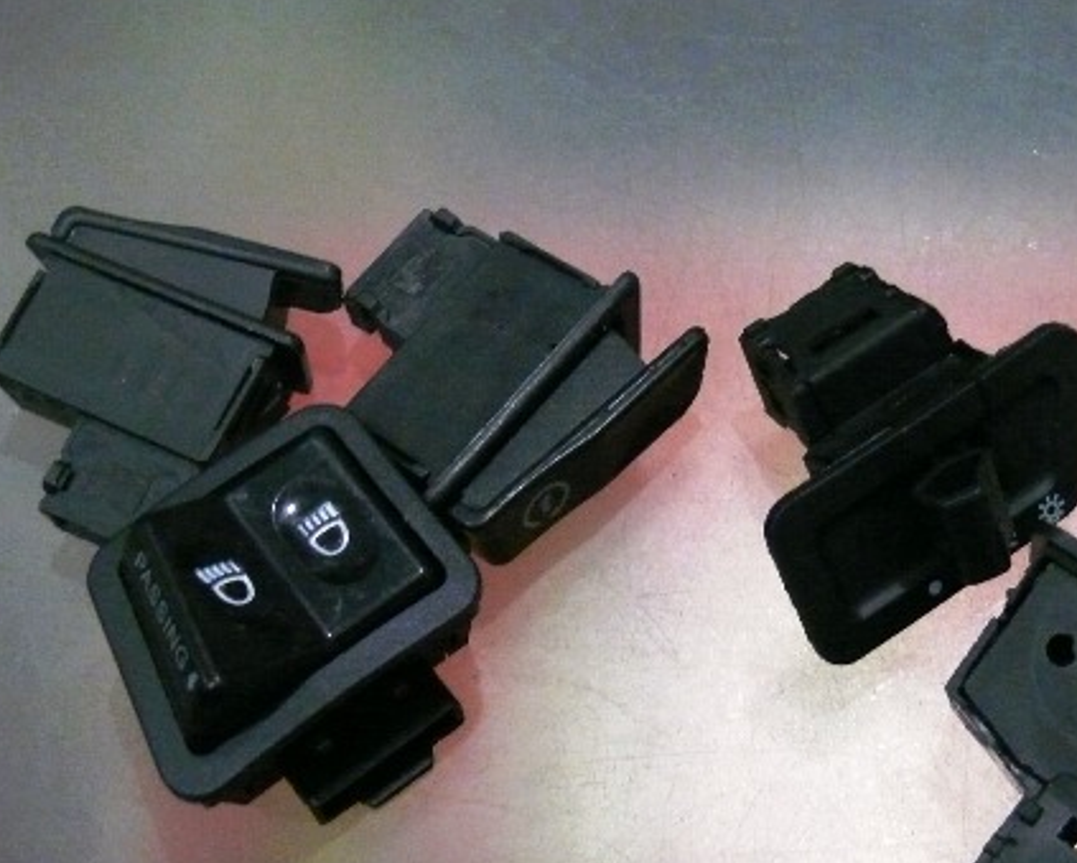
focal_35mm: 62
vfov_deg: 24.5
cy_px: 563
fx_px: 1978
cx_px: 611
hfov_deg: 30.4
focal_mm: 8.4
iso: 800
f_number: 2.8
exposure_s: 1/20
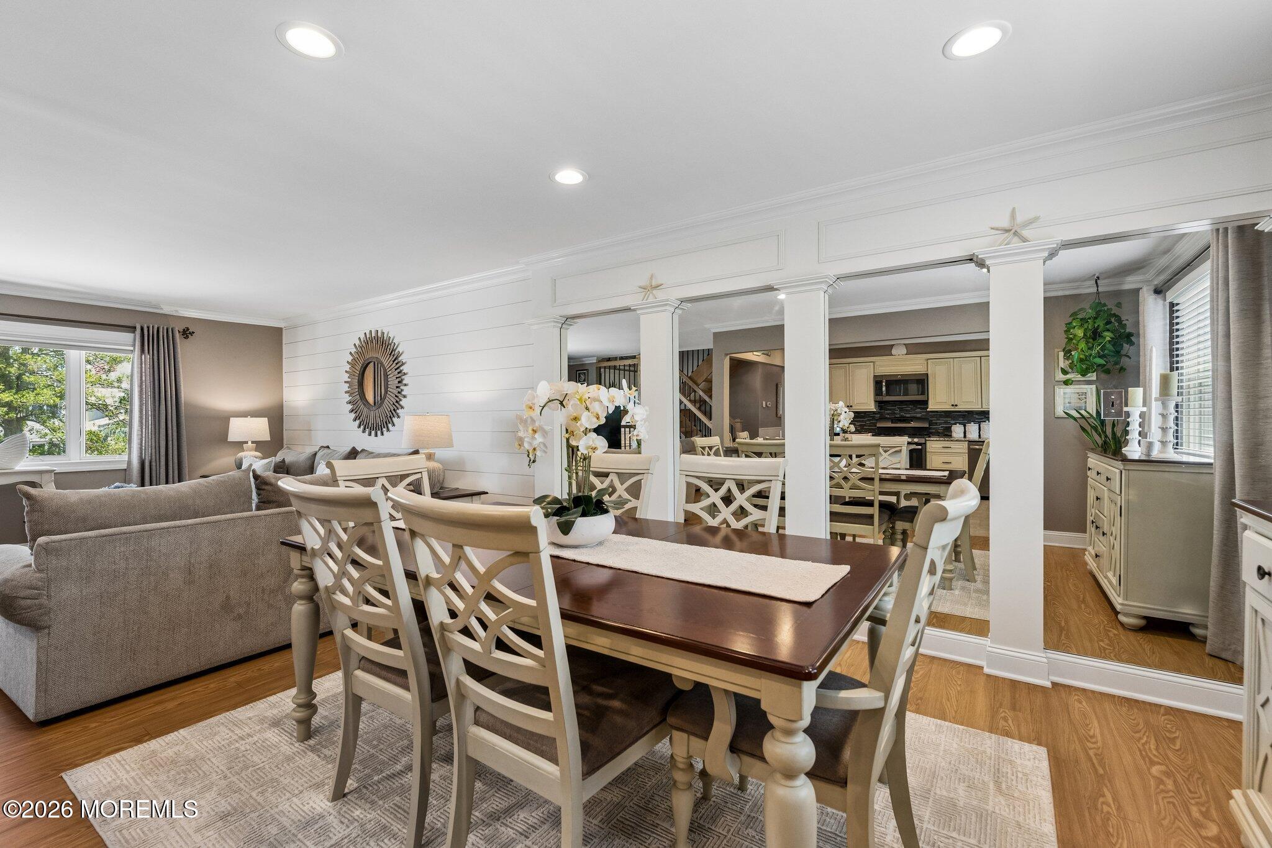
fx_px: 530
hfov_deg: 100.4
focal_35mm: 15
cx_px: 636
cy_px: 424
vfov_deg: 77.3
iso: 1000
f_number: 7.1
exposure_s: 1/50
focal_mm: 15
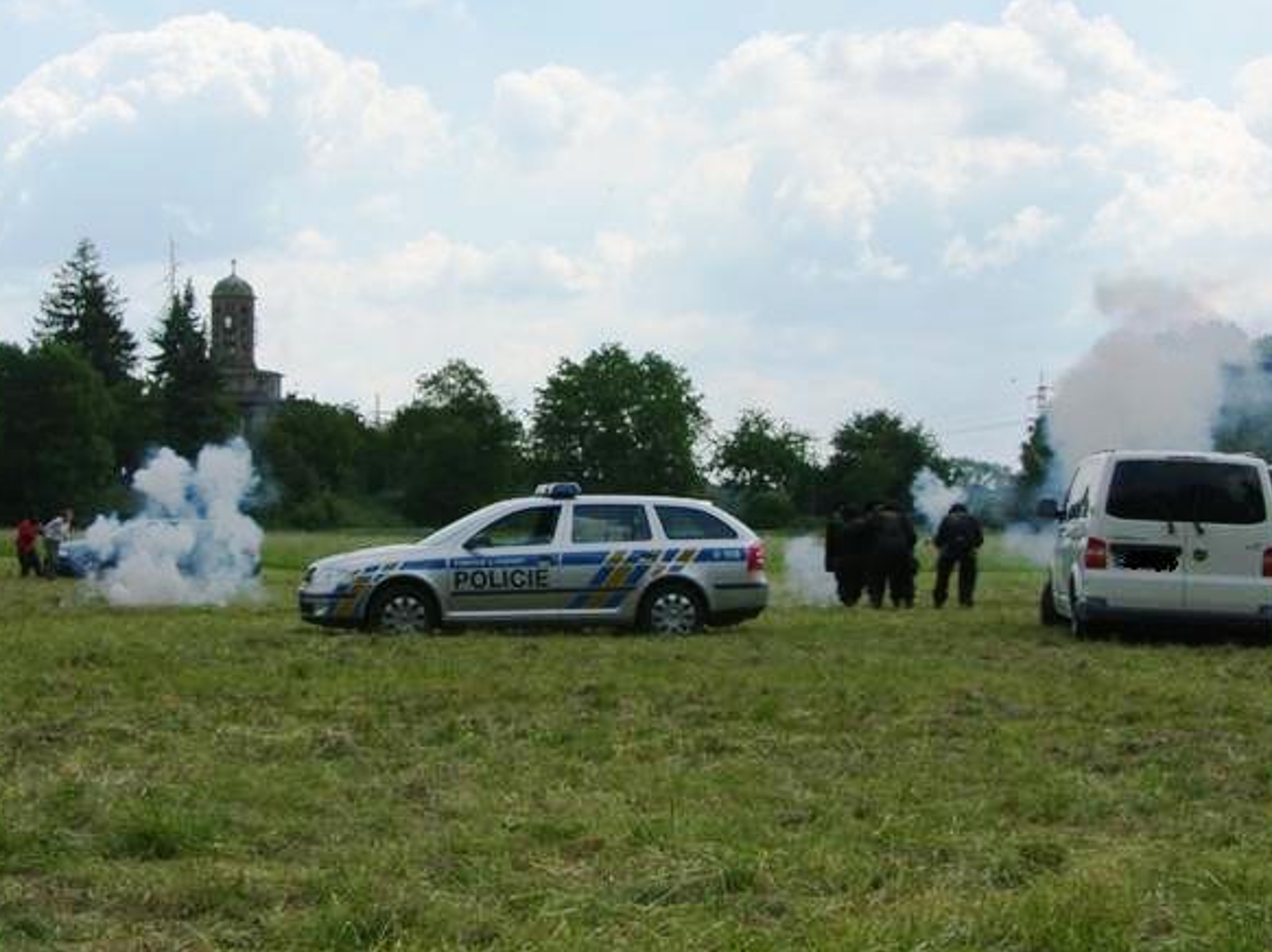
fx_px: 2020
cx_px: 669
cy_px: 485
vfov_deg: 26.5
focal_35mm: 55
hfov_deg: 34.9
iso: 50
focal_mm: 12.9
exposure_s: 1/500
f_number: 7.1
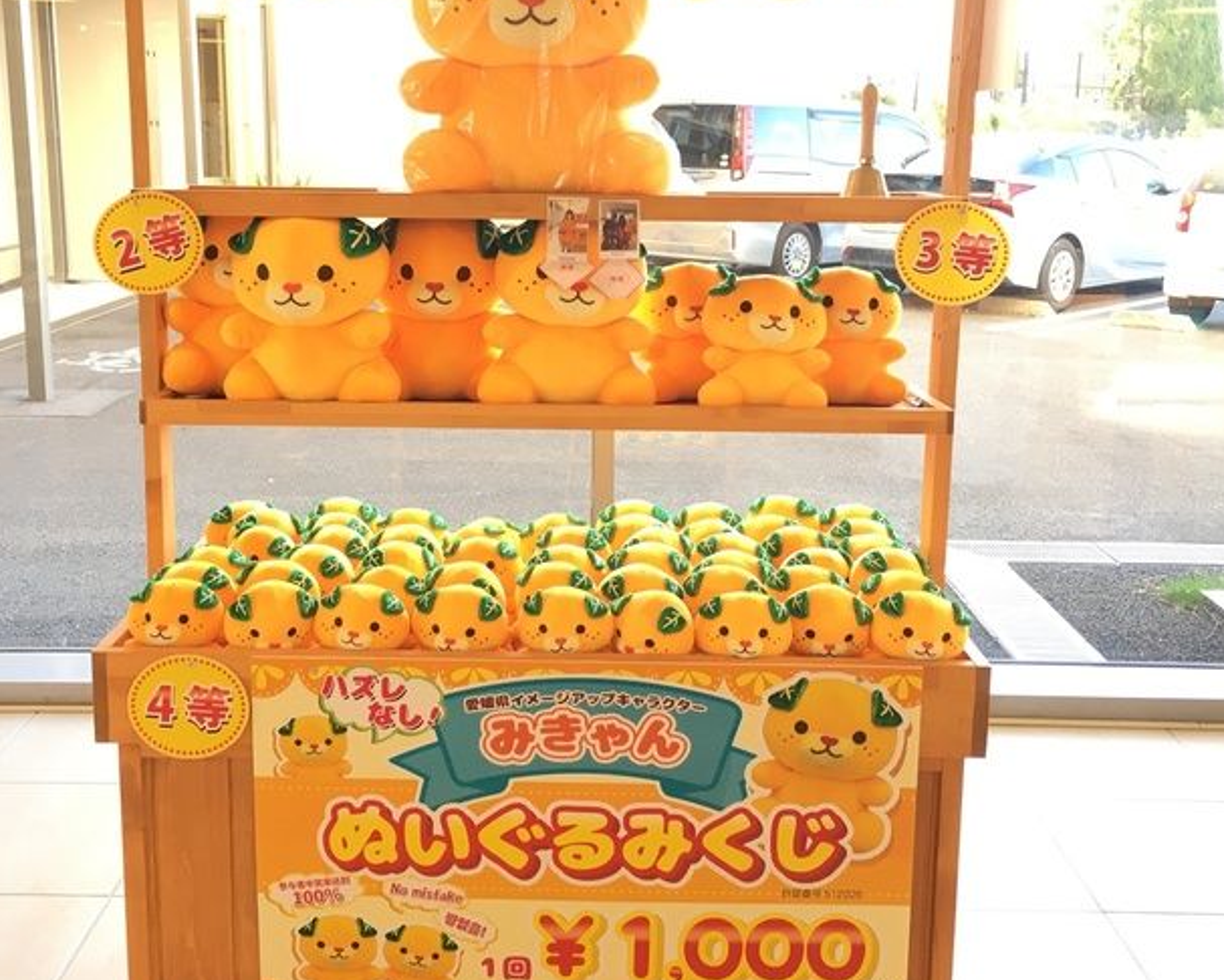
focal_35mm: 38
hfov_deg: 47.8
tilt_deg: -9.3
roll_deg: -0.9
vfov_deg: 39.0
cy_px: 398
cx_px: 547
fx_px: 1377
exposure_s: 1/30
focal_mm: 4.15
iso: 25
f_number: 2.2
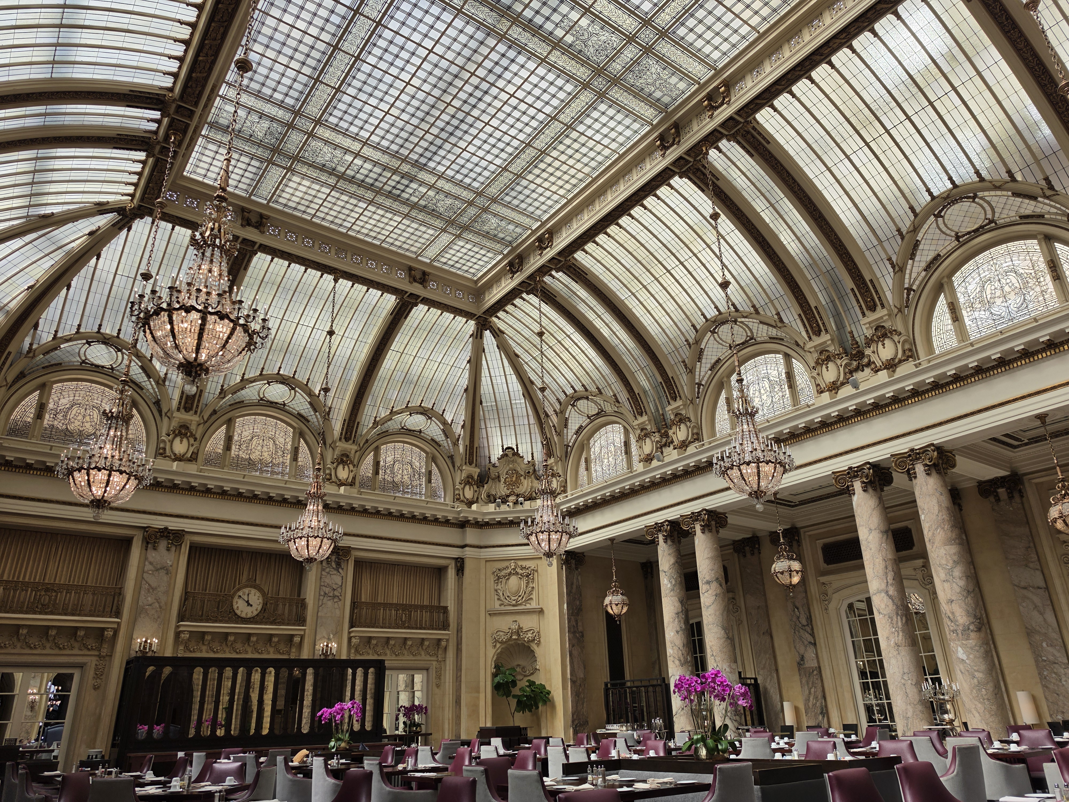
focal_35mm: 23
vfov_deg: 58.9
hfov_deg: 73.9
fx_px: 710
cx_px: 534
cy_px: 401
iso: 10
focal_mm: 6.5
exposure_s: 1/205
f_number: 1.4
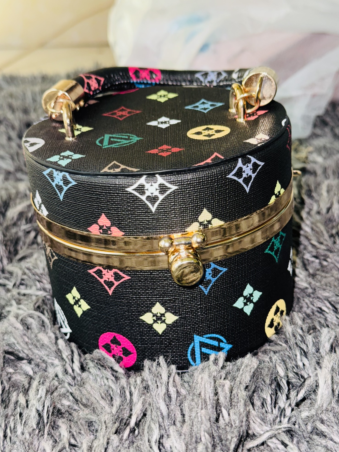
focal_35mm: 49
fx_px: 640
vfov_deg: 38.9
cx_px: 171
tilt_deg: -26.0
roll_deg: +3.6
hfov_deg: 29.7
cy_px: 226
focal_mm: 6.76
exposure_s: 1/24
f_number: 1.78
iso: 80
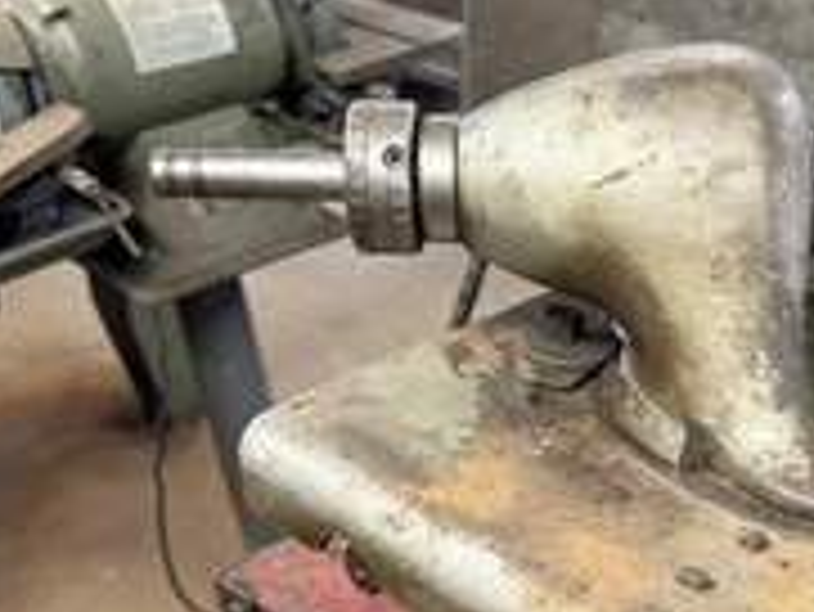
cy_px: 374
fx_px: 1247
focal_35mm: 53
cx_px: 783
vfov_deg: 27.5
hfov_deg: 33.6
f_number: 1.78
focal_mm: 6.76
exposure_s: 1/60
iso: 250
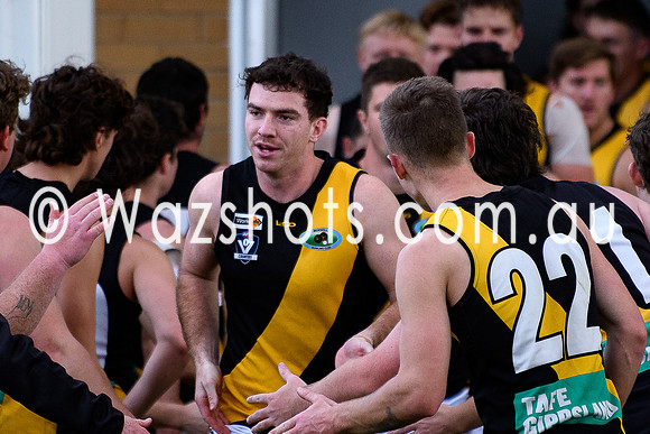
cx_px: 295
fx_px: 12402
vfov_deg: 2.0
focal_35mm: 687
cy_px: 228
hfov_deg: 3.0
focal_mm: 200
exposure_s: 1/2500
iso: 900
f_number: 2.8
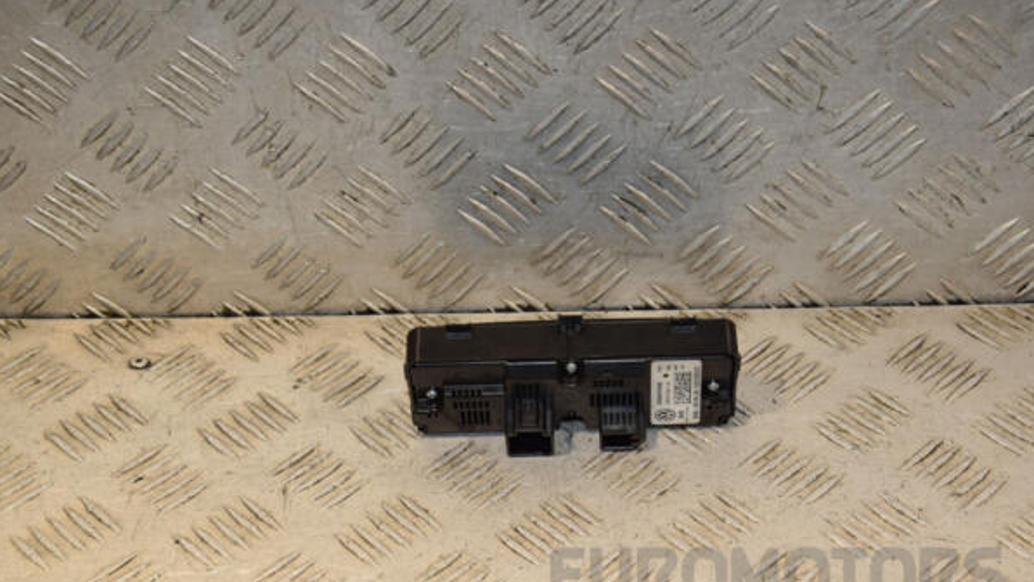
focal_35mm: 79
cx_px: 518
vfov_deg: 15.3
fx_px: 2166
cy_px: 343
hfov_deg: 26.8
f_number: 7.1
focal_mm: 50
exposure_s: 1/200
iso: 800
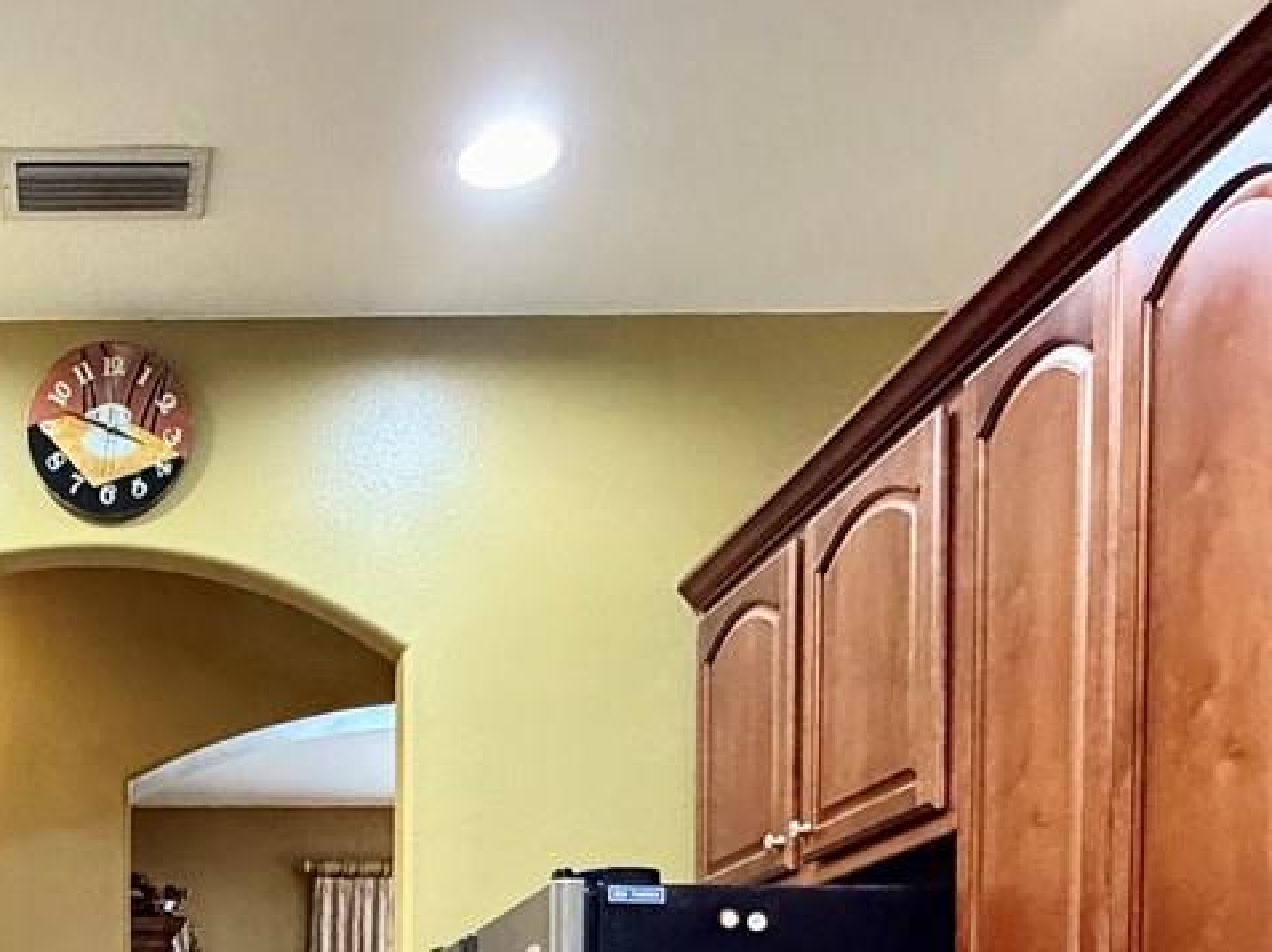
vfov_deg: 26.7
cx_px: 77
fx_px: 1726
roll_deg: -0.9
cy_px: 1192
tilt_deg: -0.8
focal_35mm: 47
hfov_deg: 37.3
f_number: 2.2
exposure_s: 1/60
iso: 1000
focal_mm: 2.22
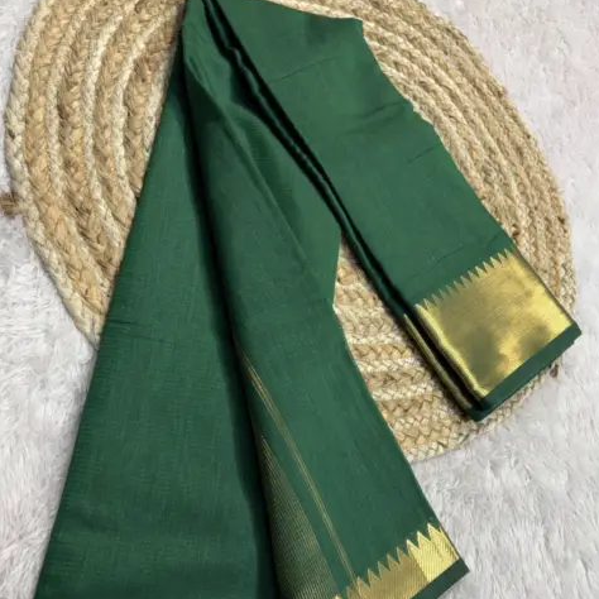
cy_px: 359
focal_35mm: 31
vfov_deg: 52.2
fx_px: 607
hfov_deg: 52.5
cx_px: 302
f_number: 1.6
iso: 64
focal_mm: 5.96
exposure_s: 1/100
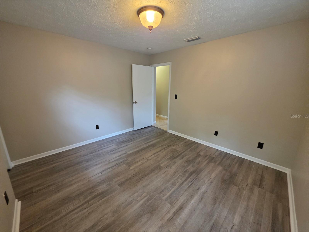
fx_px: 116
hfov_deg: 106.2
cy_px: 116
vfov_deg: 89.9
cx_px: 154
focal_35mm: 13
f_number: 1.9
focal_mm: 2.2
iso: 400
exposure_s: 1/60
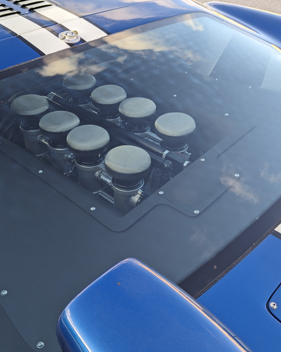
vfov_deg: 50.3
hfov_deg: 41.0
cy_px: 177
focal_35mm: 36
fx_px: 374
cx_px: 117
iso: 48
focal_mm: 4.38
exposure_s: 1/334
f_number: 1.73
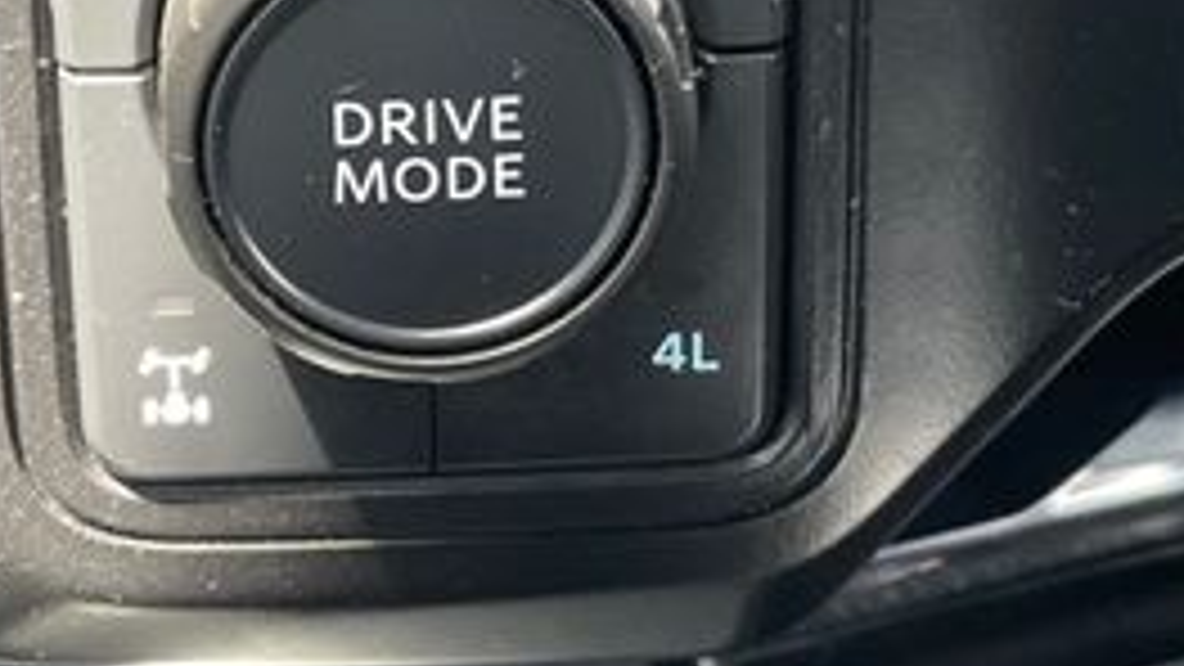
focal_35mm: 69
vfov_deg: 16.3
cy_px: -270
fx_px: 2166
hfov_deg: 30.5
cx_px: 518
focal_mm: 4.2
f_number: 1.6
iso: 250
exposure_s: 1/60
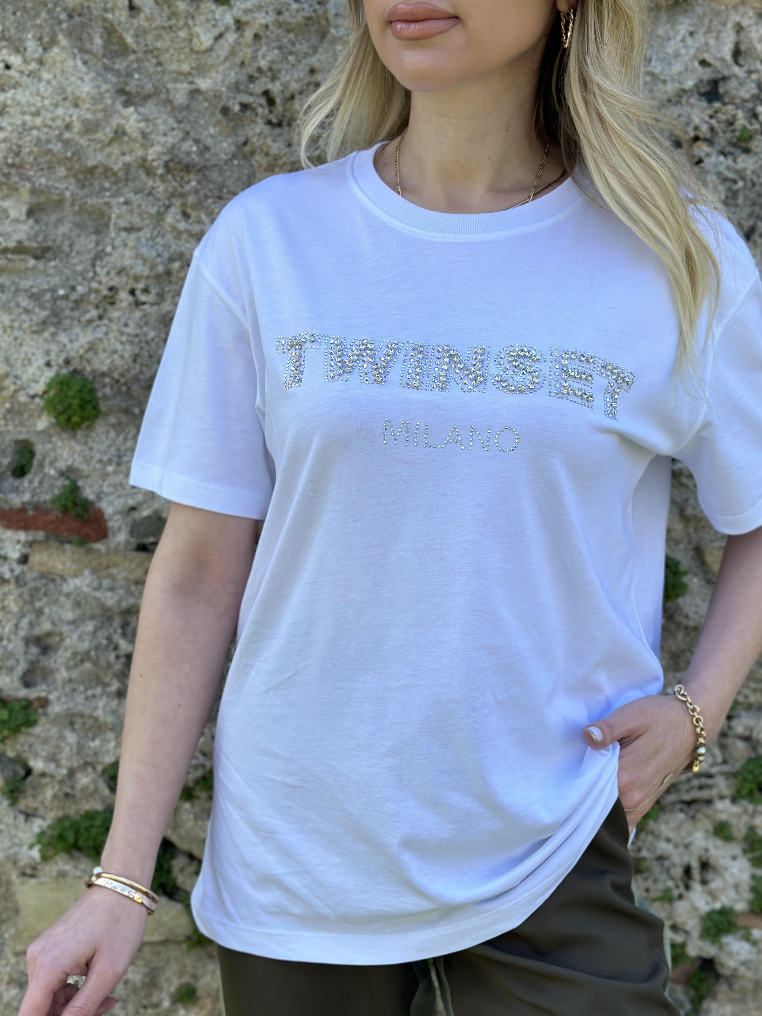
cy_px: 587
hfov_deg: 26.1
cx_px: 417
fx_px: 1644
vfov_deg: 34.3
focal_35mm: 56
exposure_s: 1/1357
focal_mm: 6.86
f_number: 1.78
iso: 80
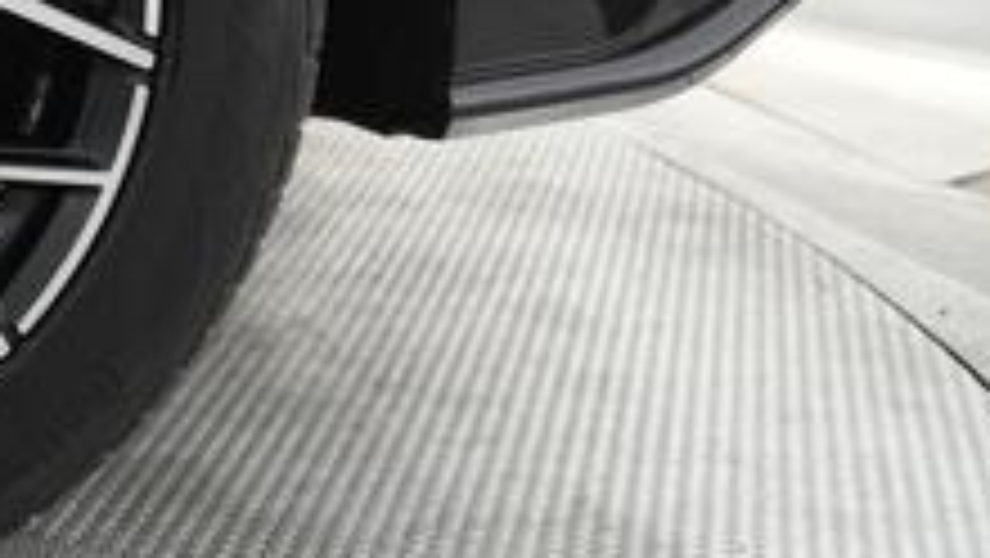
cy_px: -22
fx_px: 1996
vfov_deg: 15.6
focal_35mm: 76
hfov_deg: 23.6
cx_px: -387
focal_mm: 25
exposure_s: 1/160
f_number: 2.8
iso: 3200
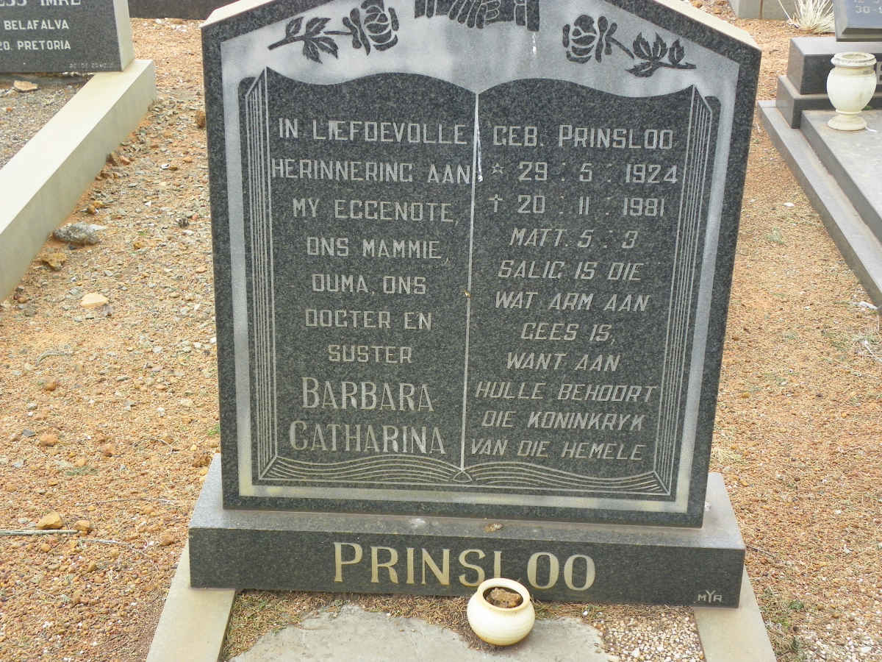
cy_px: 331
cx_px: 441
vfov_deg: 26.1
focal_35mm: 56
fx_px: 1427
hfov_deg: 34.3
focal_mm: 9.9
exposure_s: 1/100
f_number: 3.5
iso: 64
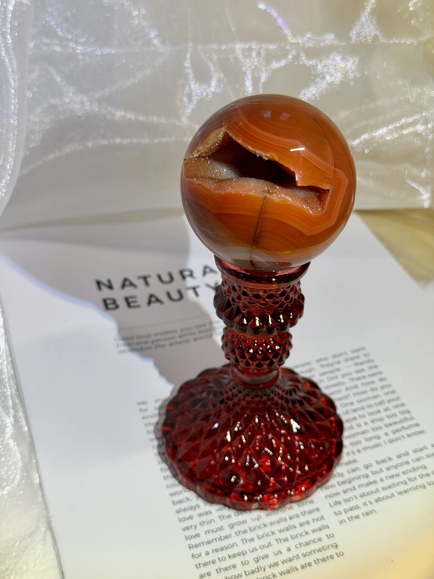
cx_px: 217
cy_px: 290
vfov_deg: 39.7
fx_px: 802
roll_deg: -2.1
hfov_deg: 30.3
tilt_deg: -39.4
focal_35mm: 48
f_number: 1.78
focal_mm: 6.76
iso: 64
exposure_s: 1/309
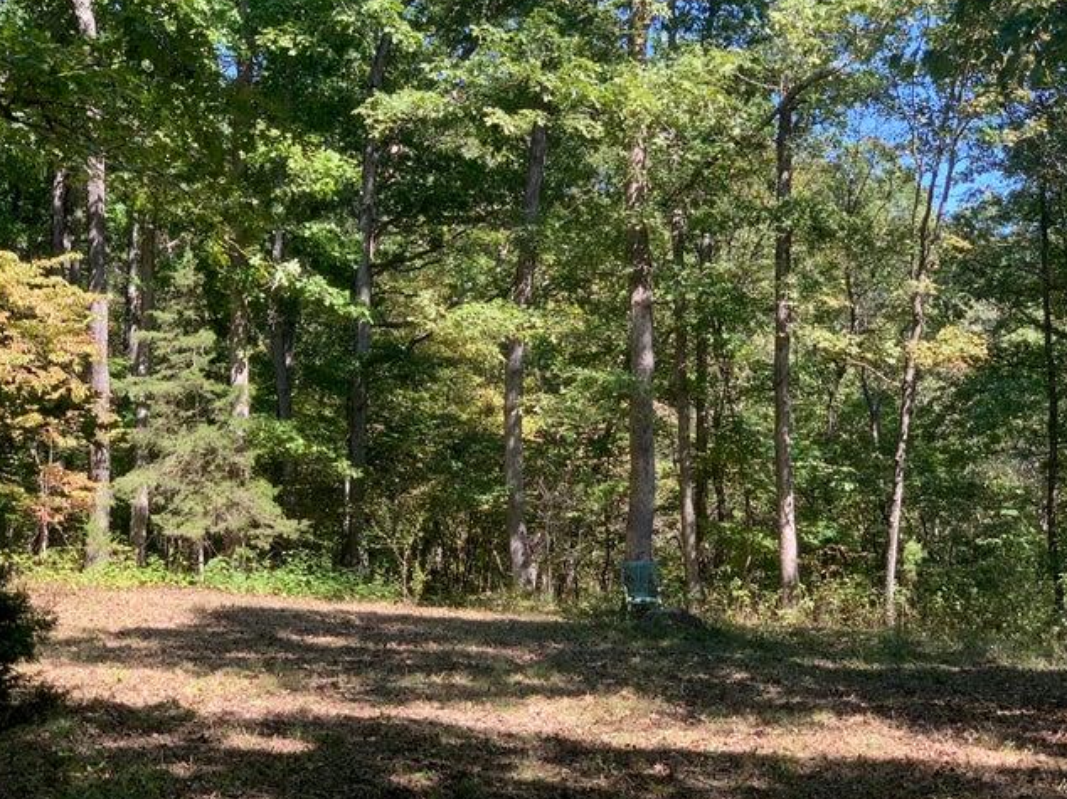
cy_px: 405
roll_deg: +2.2
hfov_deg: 27.8
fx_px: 2157
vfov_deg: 21.0
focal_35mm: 70
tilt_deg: +5.1
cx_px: 509
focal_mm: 6
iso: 16
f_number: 2.4
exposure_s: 1/101
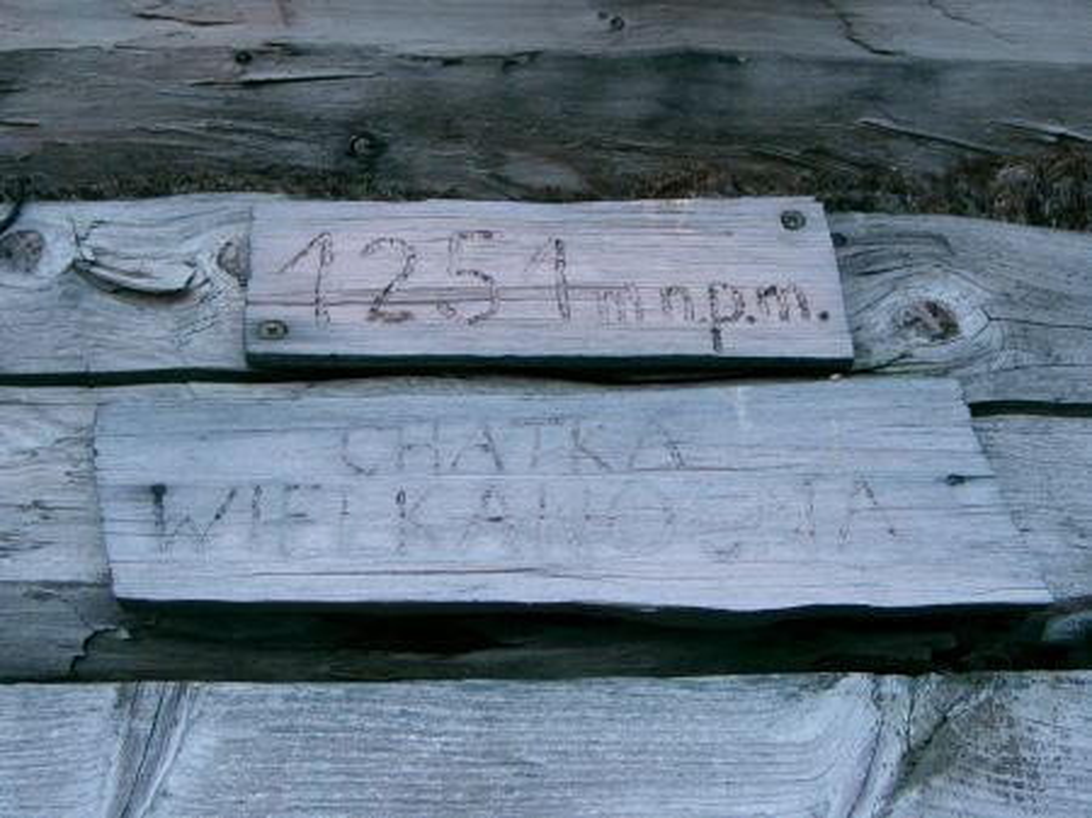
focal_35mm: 55
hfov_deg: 35.0
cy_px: 409
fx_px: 1734
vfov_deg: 26.5
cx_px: 546
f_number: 3.3
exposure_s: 1/125
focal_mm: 11.4
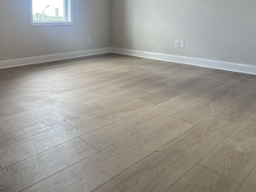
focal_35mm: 30
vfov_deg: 43.7
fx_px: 222
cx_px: 92
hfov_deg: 59.0
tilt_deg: -2.9
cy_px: 29
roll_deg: +0.3
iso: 160
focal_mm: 2.22
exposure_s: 1/101
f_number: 2.2
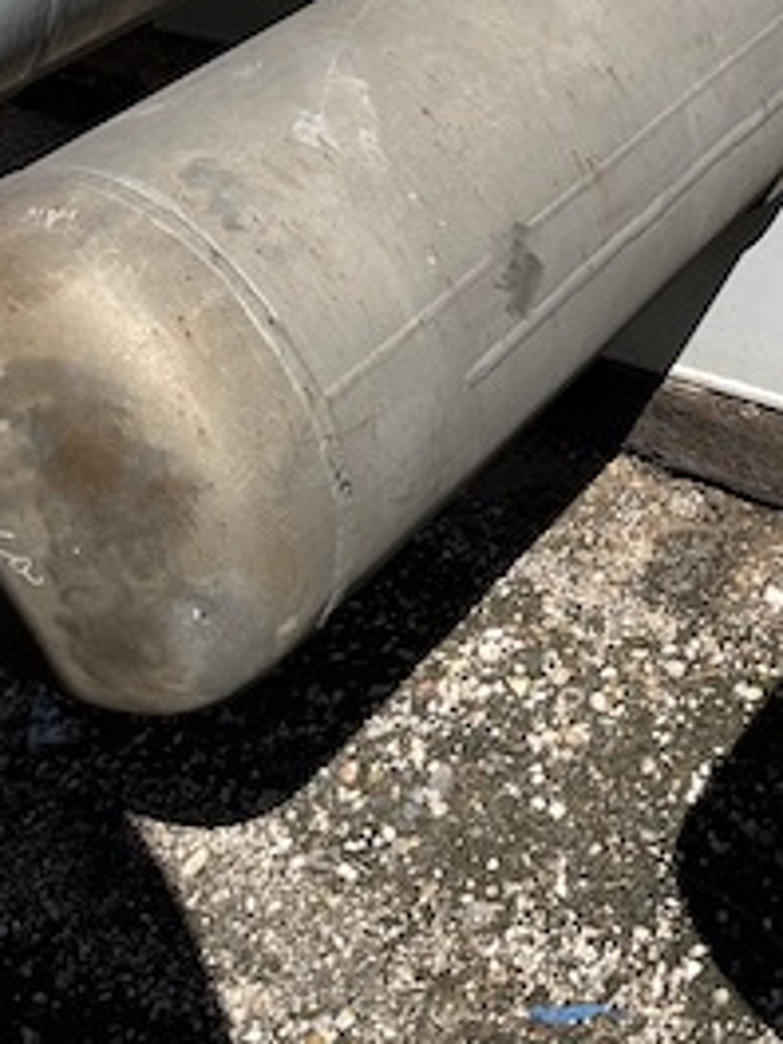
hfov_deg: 22.6
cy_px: -142
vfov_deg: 27.7
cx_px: 736
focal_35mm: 63
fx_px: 1900
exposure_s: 1/4854
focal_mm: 5.1
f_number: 1.6
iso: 50
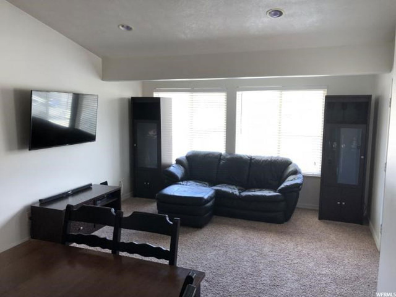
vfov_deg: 49.7
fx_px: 320
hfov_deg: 63.4
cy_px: 148
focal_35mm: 28
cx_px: 198
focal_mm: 4
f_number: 1.8
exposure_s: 1/40
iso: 25
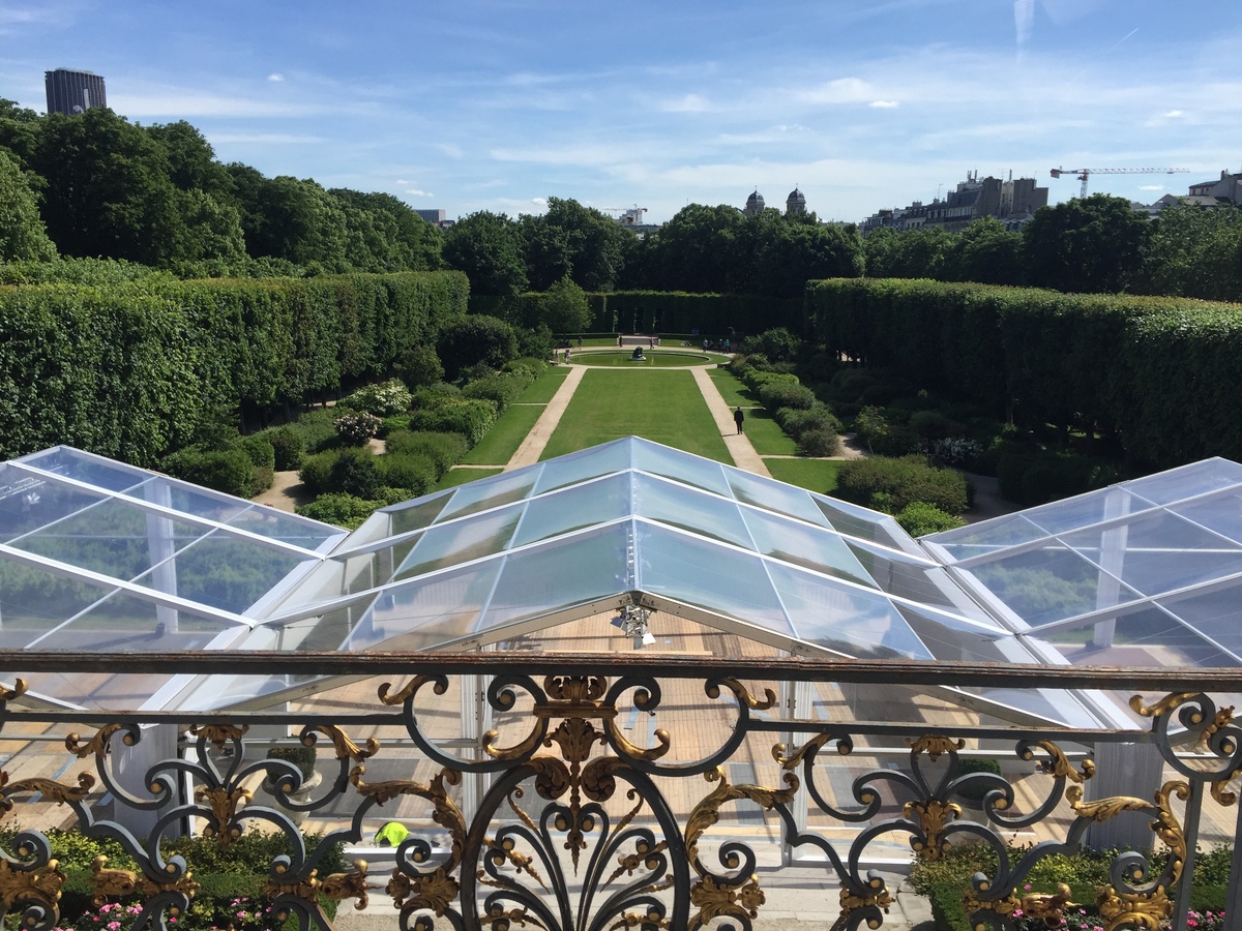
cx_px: 621
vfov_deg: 48.2
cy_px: 466
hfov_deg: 61.7
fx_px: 1041
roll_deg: -0.7
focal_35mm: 29
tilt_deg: -10.7
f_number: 2.2
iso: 32
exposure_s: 1/2326
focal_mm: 4.15
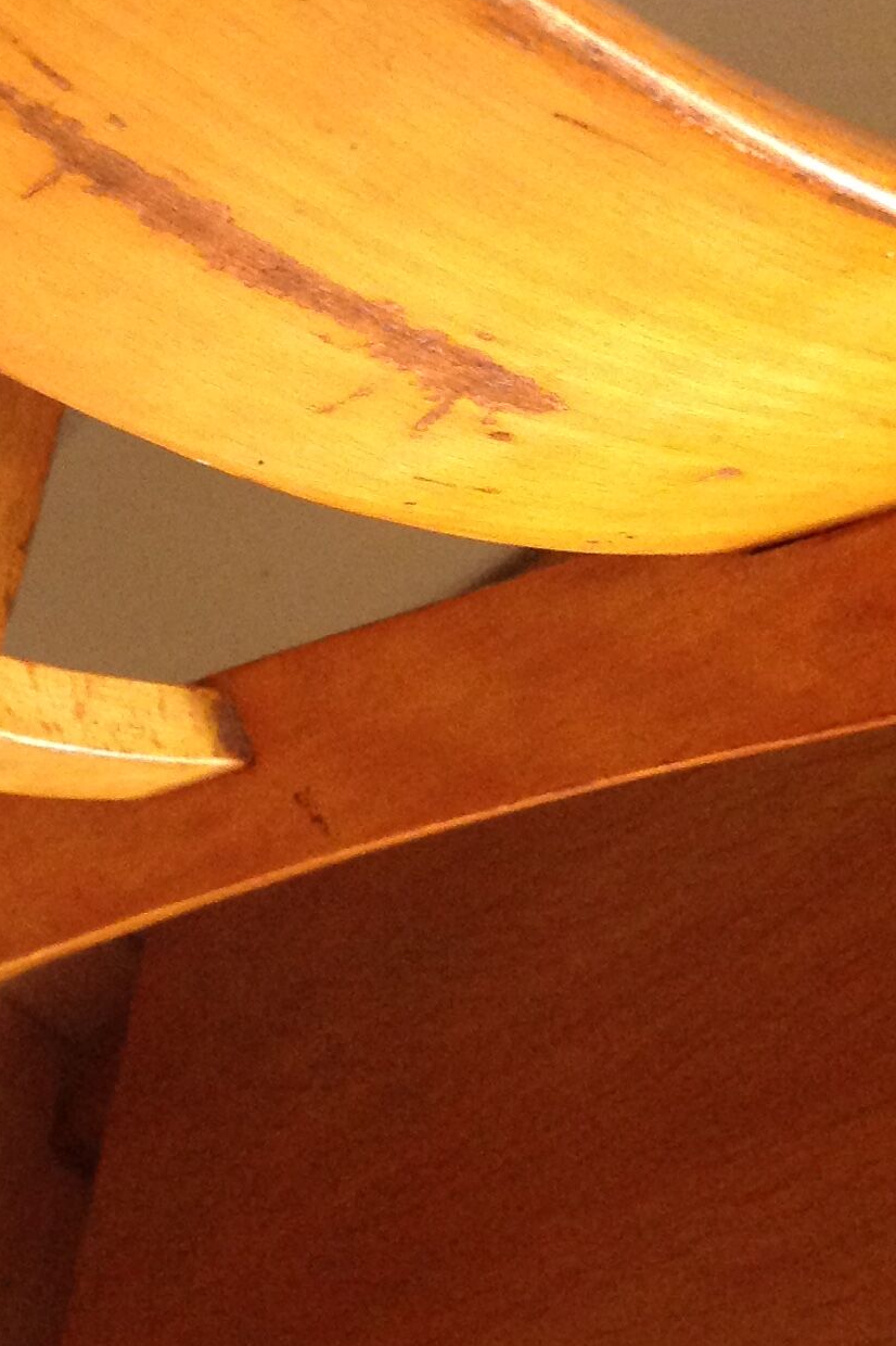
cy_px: 123
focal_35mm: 76
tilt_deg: -34.2
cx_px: -137
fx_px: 2839
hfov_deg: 17.2
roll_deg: -42.8
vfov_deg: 25.8
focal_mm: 4.28
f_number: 2.4
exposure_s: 1/15
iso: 320
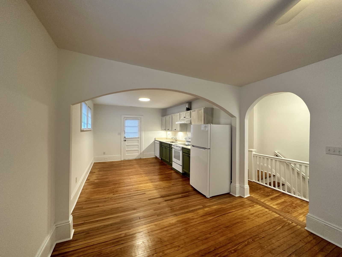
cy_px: 128
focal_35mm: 14
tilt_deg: -0.3
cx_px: 171
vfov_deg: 85.7
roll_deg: -0.7
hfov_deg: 102.1
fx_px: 138
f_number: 2.2
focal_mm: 2.22
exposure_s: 1/60
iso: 200
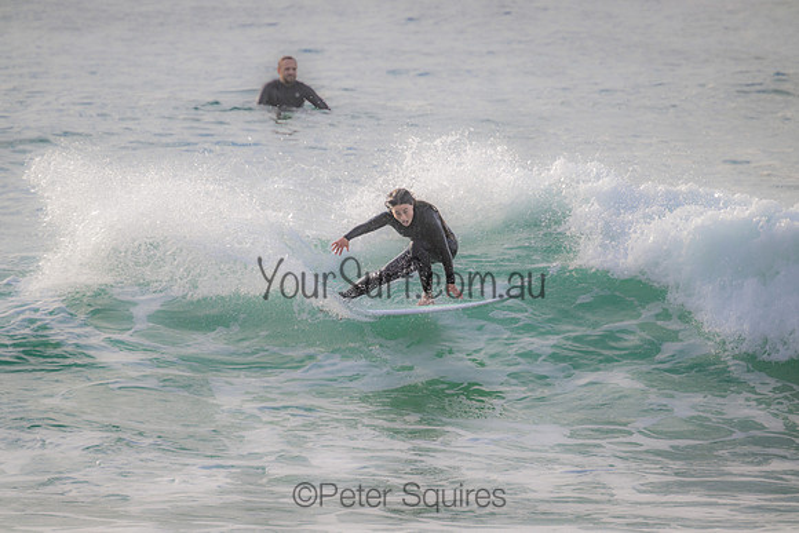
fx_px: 15983
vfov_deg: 1.9
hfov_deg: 2.9
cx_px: 400
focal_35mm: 720
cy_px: 266
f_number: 11
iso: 320
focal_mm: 720
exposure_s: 1/400
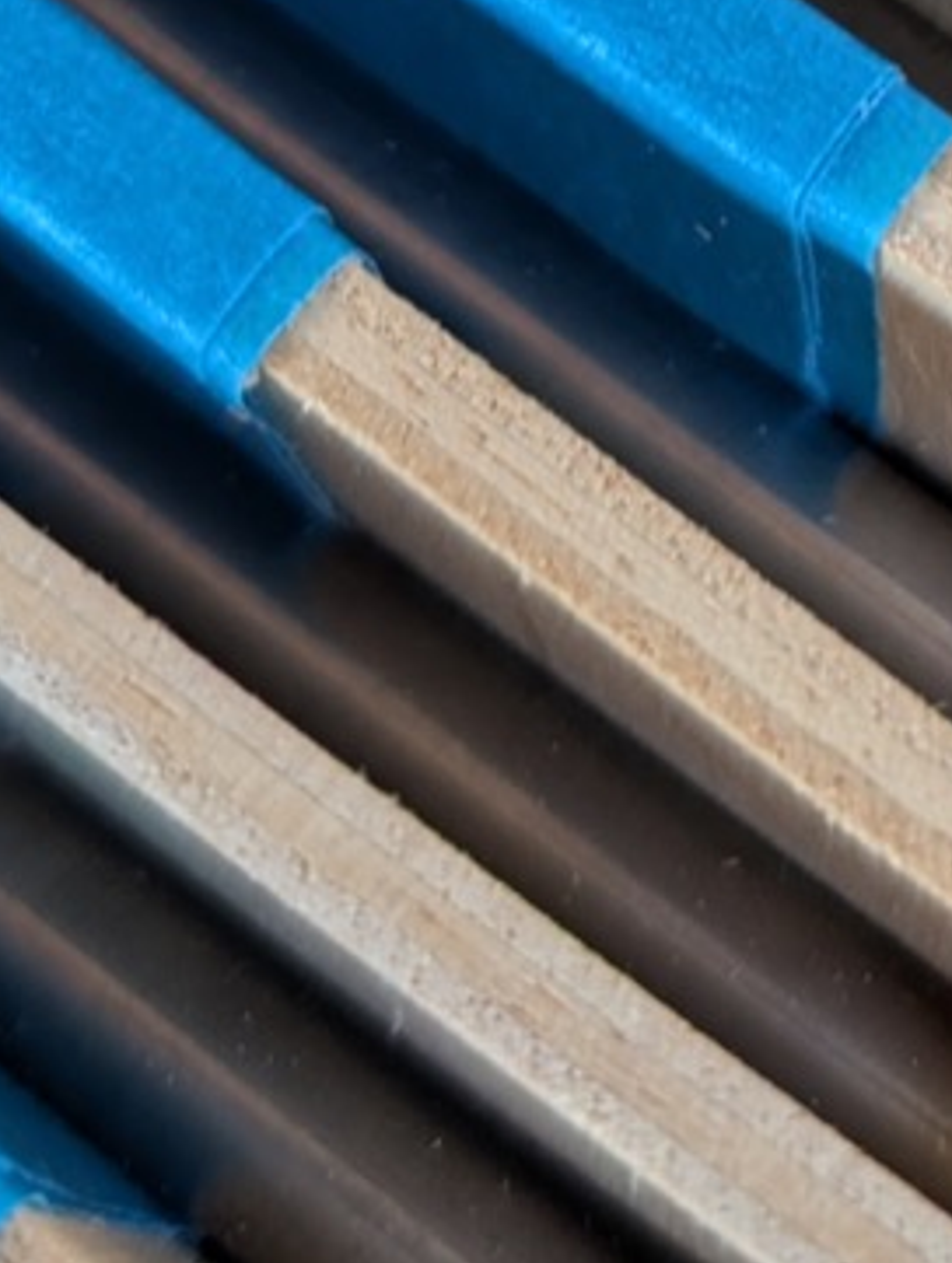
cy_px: -513
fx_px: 3875
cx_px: 973
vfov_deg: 17.1
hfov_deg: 13.8
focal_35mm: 106
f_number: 1.68
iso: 154
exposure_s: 1/38.3
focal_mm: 6.9
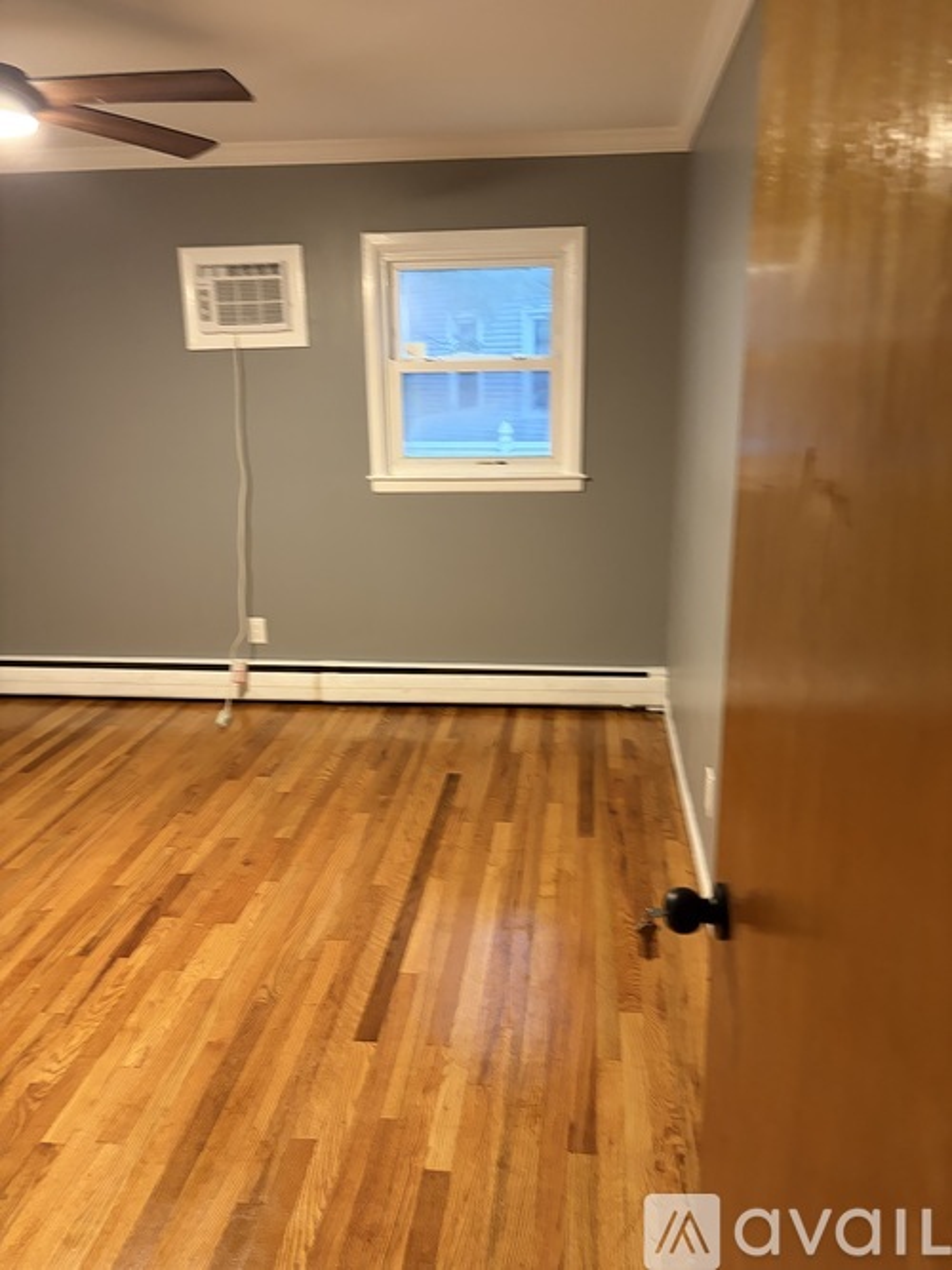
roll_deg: +2.1
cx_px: 476
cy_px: 635
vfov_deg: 67.3
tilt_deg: -15.2
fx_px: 954
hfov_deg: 53.0
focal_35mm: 26
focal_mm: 5.96
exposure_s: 1/41
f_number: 1.6
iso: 320
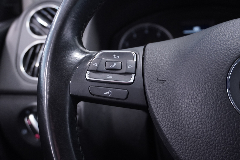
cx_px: 120
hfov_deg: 51.3
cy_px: 80
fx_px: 250
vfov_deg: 35.5
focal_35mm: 38
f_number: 4.5
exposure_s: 1/13
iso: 1000
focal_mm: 25
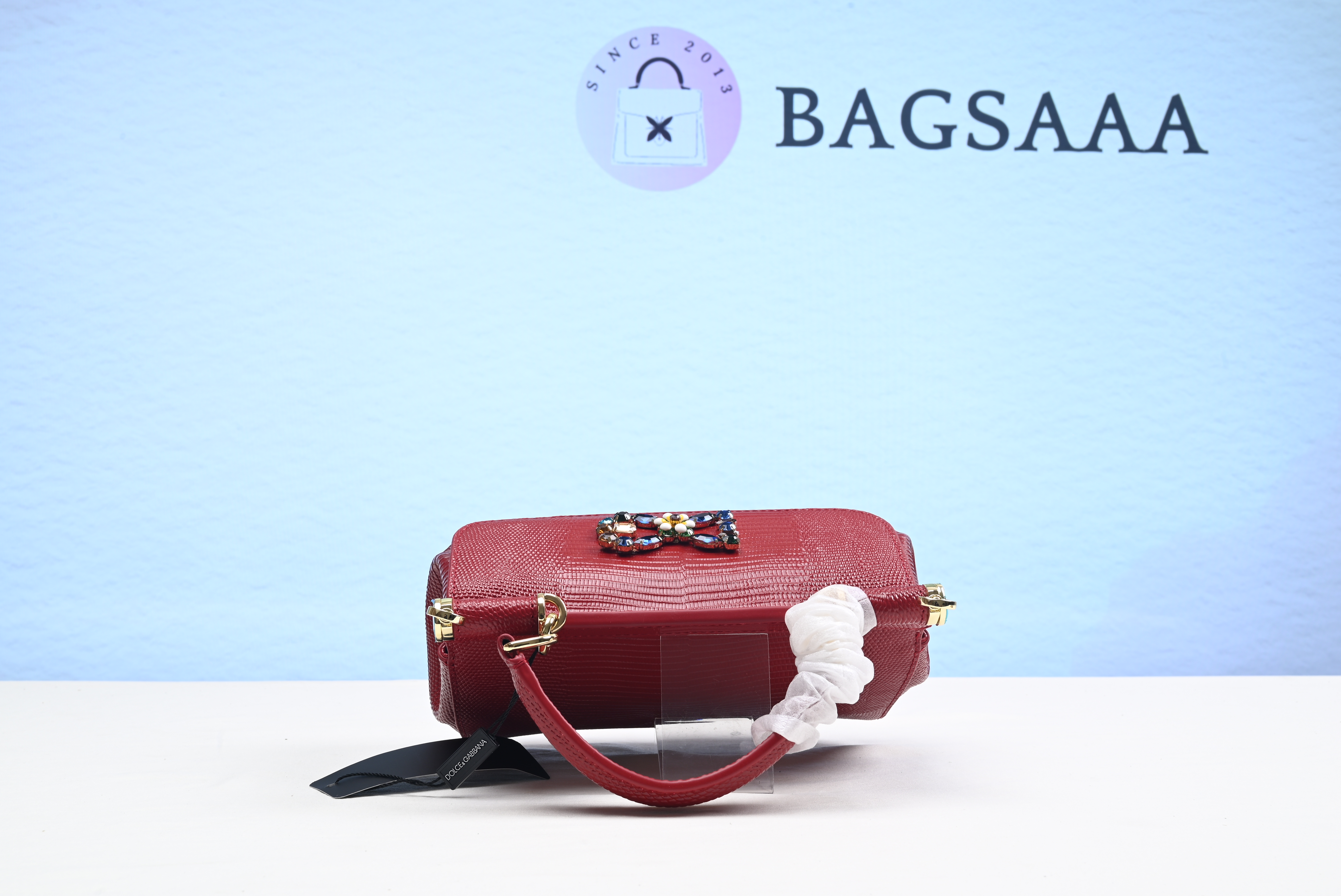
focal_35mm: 42
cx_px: 670
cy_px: 448
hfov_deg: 46.4
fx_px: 1565
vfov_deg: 31.9
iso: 100
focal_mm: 42
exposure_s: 1/2
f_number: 16
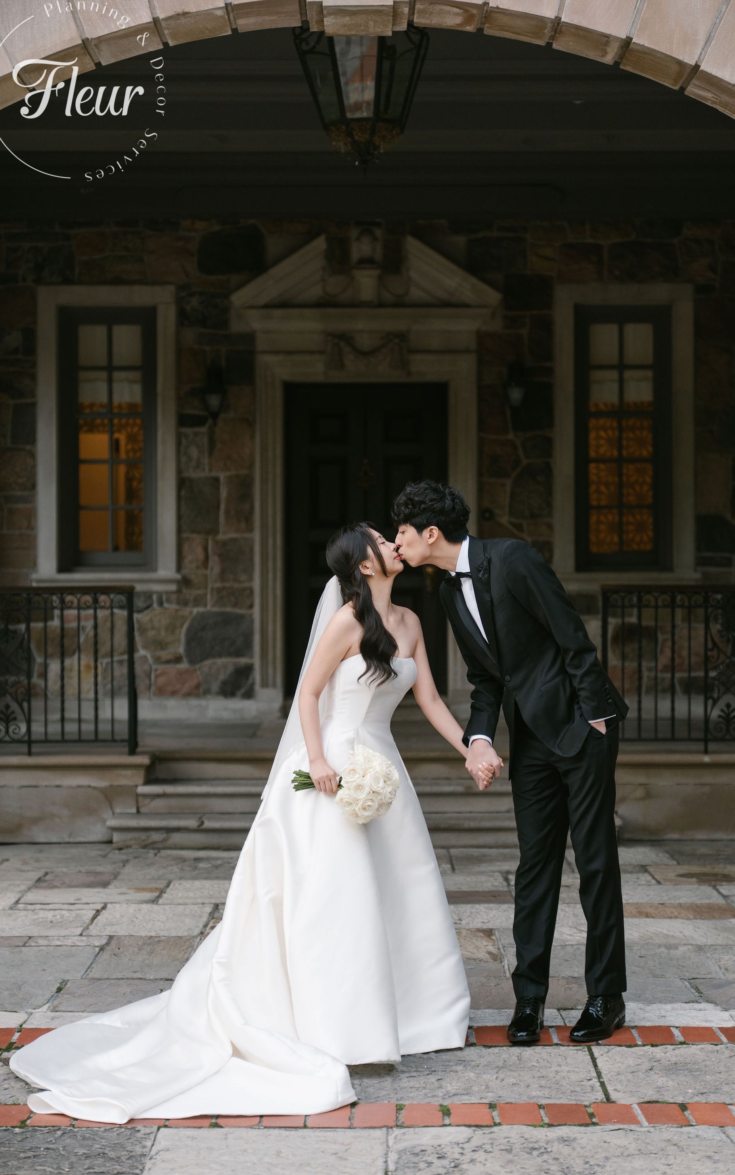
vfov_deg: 30.6
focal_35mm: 67
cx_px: 368
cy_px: 583
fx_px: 2147
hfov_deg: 19.4
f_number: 2
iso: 400
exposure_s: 1/800
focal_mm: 65
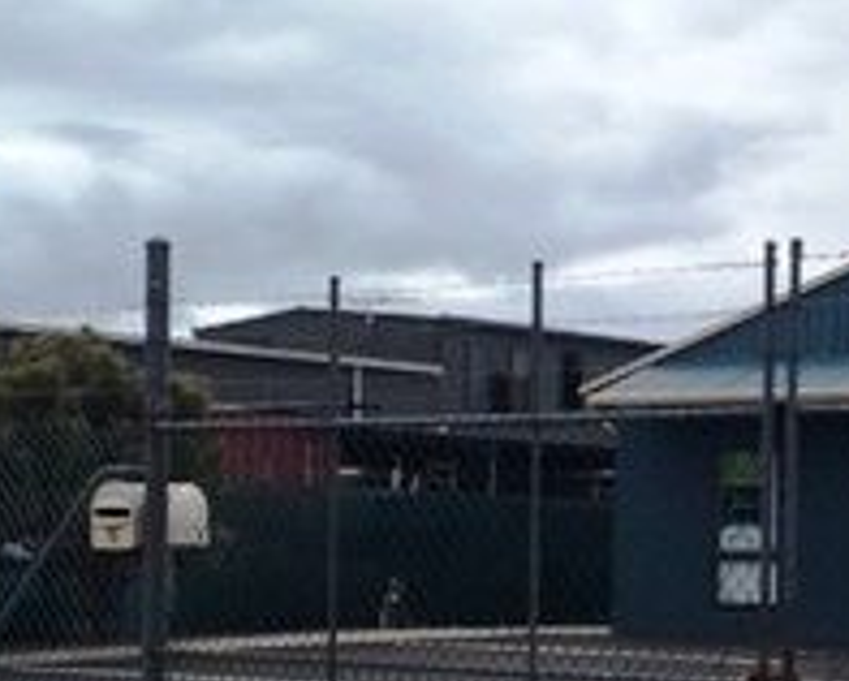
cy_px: 612
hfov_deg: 20.2
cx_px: 840
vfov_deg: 16.5
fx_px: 2314
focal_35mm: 92
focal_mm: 4.15
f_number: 2.2
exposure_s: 1/1972
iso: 25
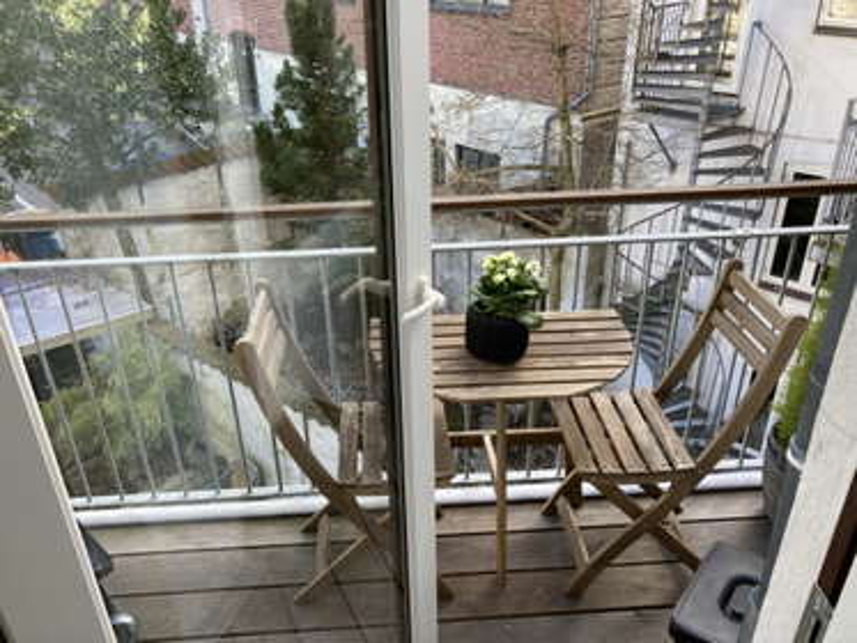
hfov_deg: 63.4
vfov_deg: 49.8
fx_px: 693
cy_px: 322
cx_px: 428
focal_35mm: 28
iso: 25
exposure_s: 1/100
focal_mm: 3.99
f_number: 1.8
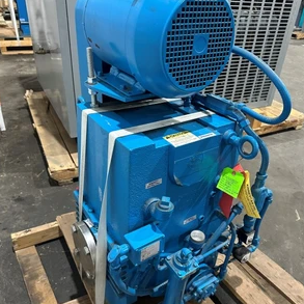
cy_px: 172
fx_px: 288
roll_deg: -4.0
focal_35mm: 29
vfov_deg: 55.4
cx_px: 151
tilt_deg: -32.6
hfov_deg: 55.6
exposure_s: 1/60
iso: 500
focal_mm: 6.86
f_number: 1.78
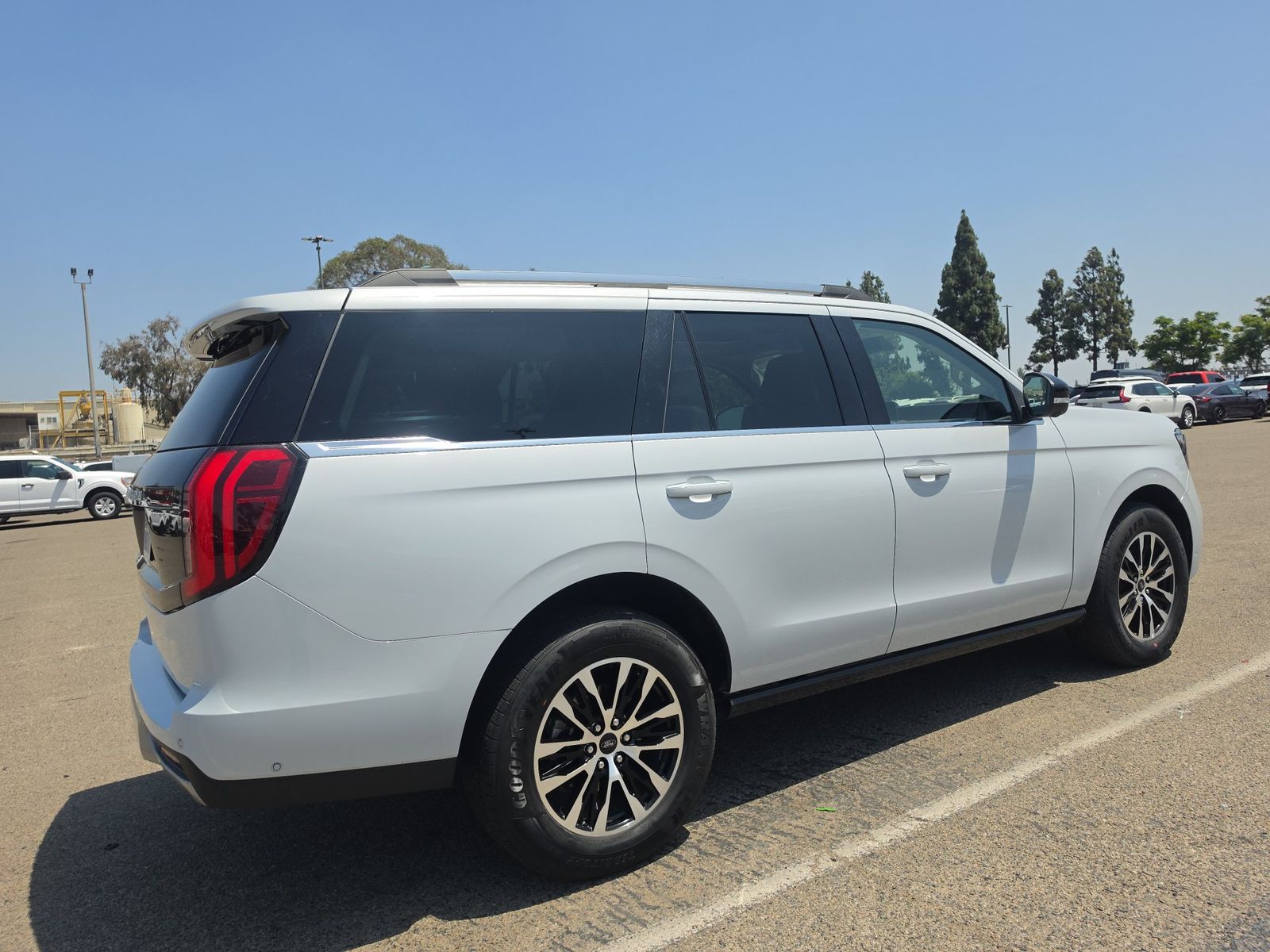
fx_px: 844
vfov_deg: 58.9
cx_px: 635
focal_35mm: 23
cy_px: 476
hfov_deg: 73.9
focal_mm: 6.5
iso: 65
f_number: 1.4
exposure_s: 1/7330
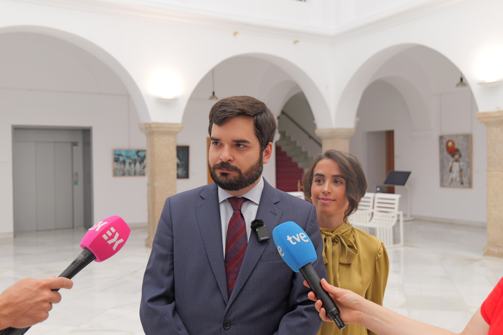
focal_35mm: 37
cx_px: 252
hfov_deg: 51.9
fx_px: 517
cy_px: 168
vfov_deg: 35.9
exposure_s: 1/60
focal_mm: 37
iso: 640
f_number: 4.6
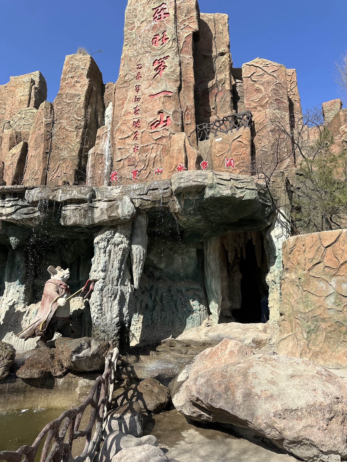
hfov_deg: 56.8
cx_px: 174
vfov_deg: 71.6
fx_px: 321
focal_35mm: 24
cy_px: 231
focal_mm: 6.86
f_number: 1.78
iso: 80
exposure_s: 1/3247
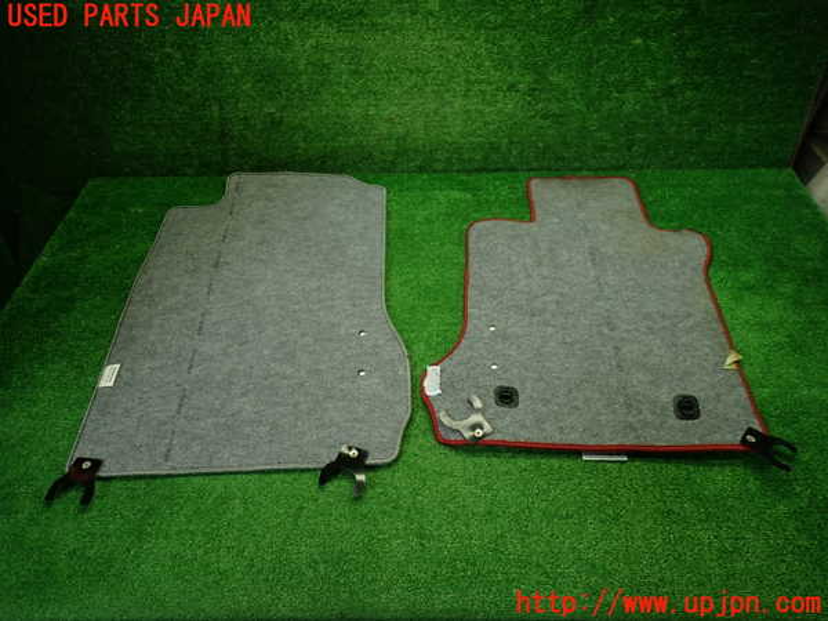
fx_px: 598
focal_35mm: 25
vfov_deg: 54.9
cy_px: 310
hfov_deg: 69.4
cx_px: 414
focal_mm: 4.5
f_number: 2
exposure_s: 1/60
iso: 125
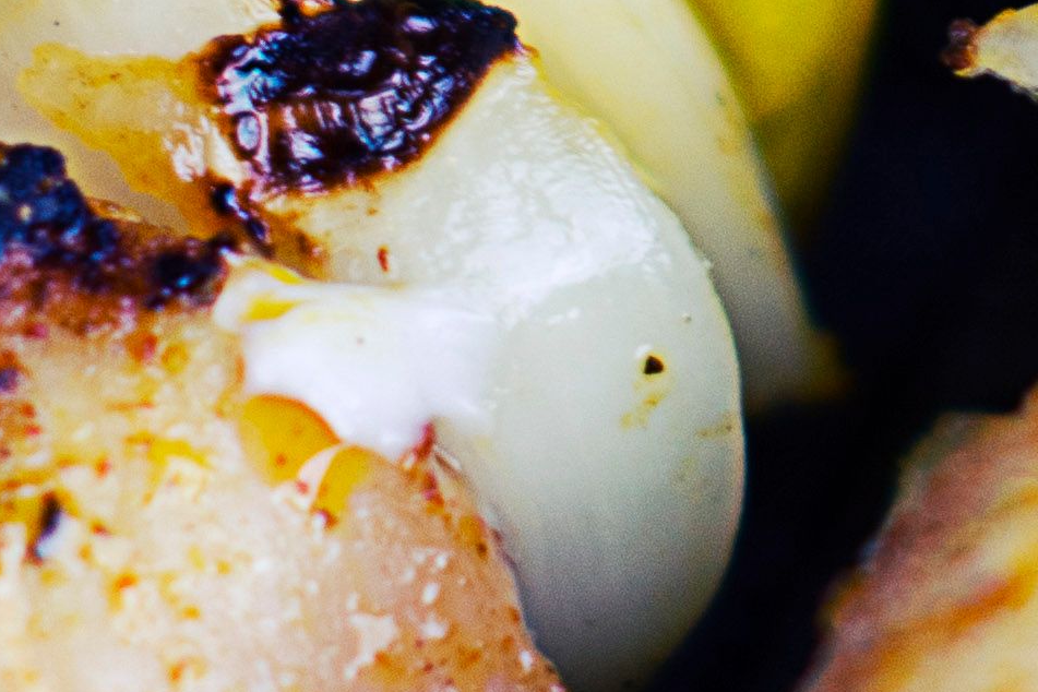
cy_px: -526
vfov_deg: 2.9
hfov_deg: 4.4
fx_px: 13637
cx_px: 1099
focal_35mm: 473
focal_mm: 50
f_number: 2.2
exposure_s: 1/100
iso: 100
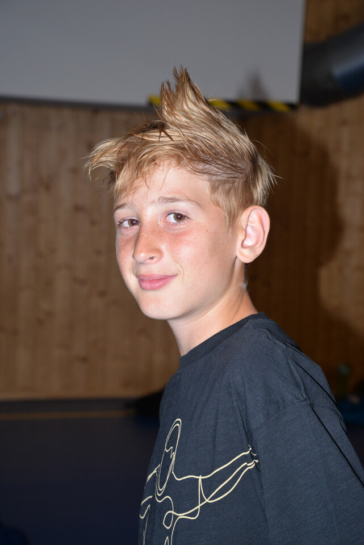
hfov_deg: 16.1
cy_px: 272
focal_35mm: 85
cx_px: 182
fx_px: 1288
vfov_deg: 23.9
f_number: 8
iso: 640
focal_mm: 85
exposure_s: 1/80
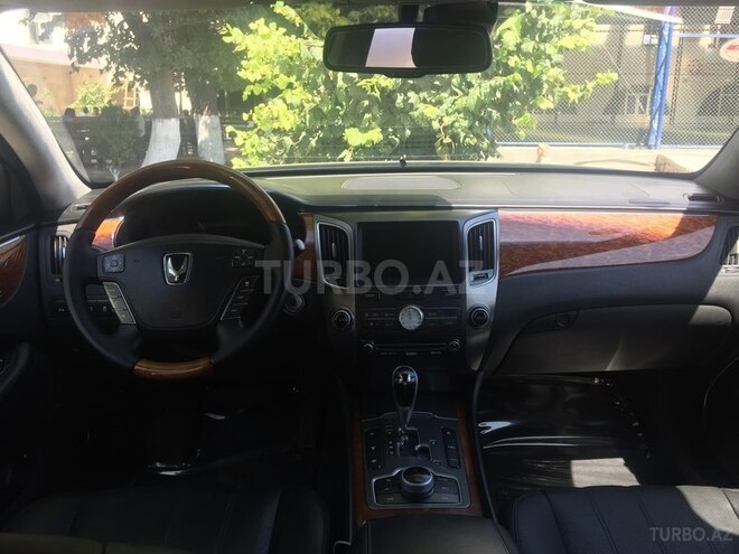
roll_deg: -0.8
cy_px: 277
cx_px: 370
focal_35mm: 29
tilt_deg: -15.7
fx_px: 619
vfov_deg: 48.2
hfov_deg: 61.7
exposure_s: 1/167
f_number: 2.2
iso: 32
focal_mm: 4.15
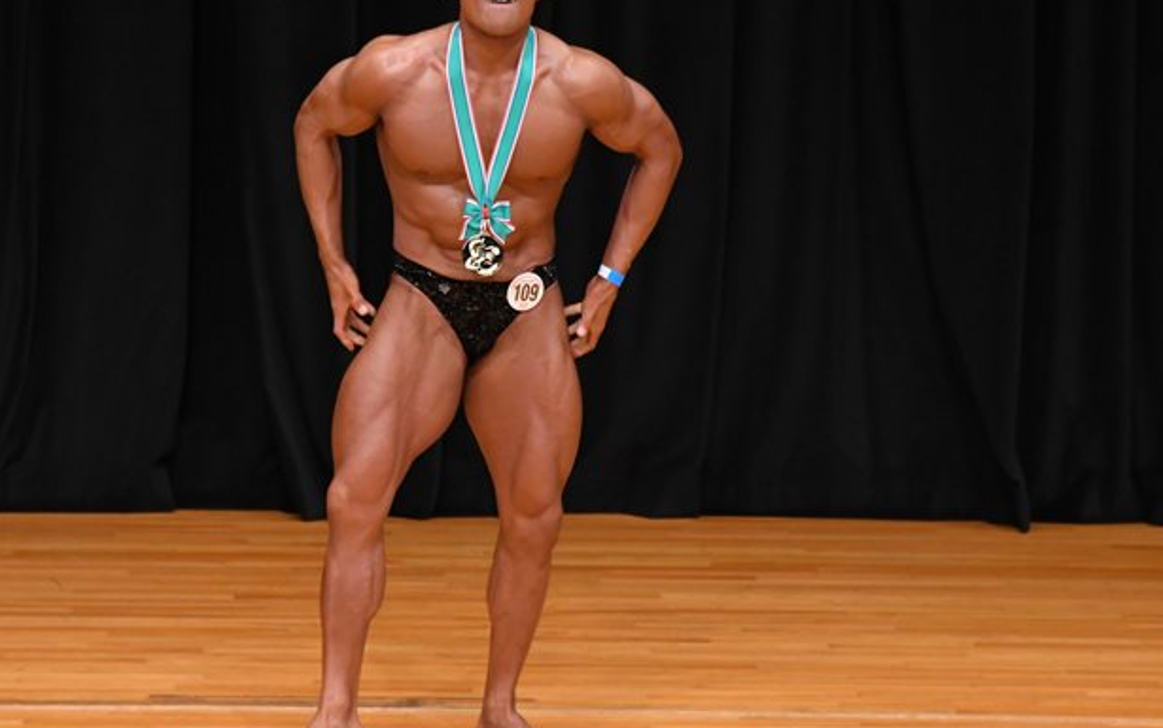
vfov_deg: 3.4
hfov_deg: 5.5
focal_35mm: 385
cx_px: 459
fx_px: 12208
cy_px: 299
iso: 3200
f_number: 5.6
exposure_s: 1/400
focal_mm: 200
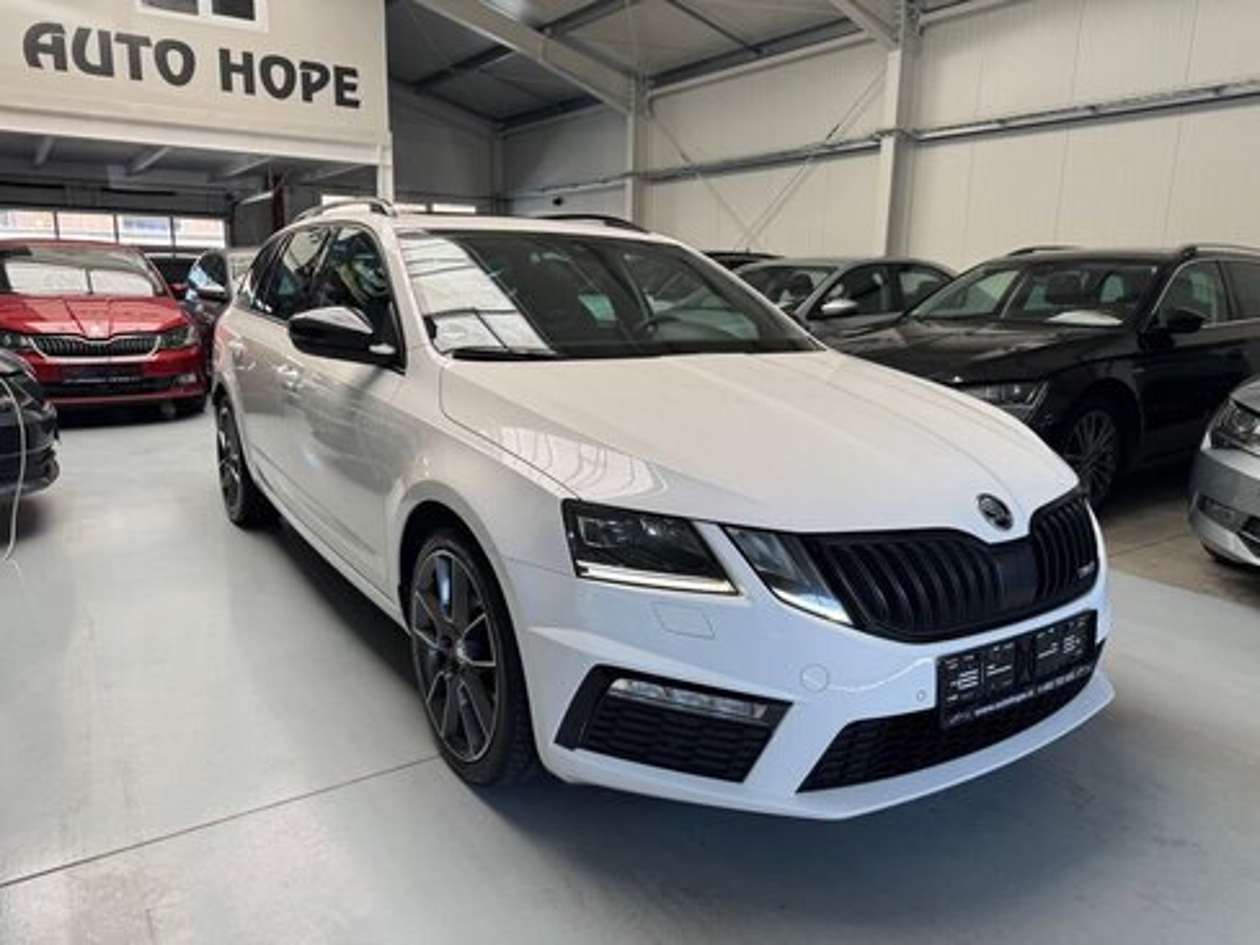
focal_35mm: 24
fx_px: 874
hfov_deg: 71.6
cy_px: 472
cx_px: 630
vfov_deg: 56.8
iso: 64
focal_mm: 6.76
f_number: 1.78
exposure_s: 1/170
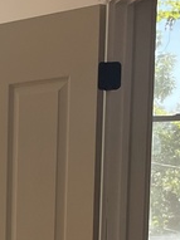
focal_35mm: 147
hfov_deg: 8.9
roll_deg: +1.3
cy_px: 378
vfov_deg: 12.6
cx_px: -286
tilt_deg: -8.6
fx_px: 1020
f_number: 1.6
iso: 32
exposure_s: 1/812
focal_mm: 4.2
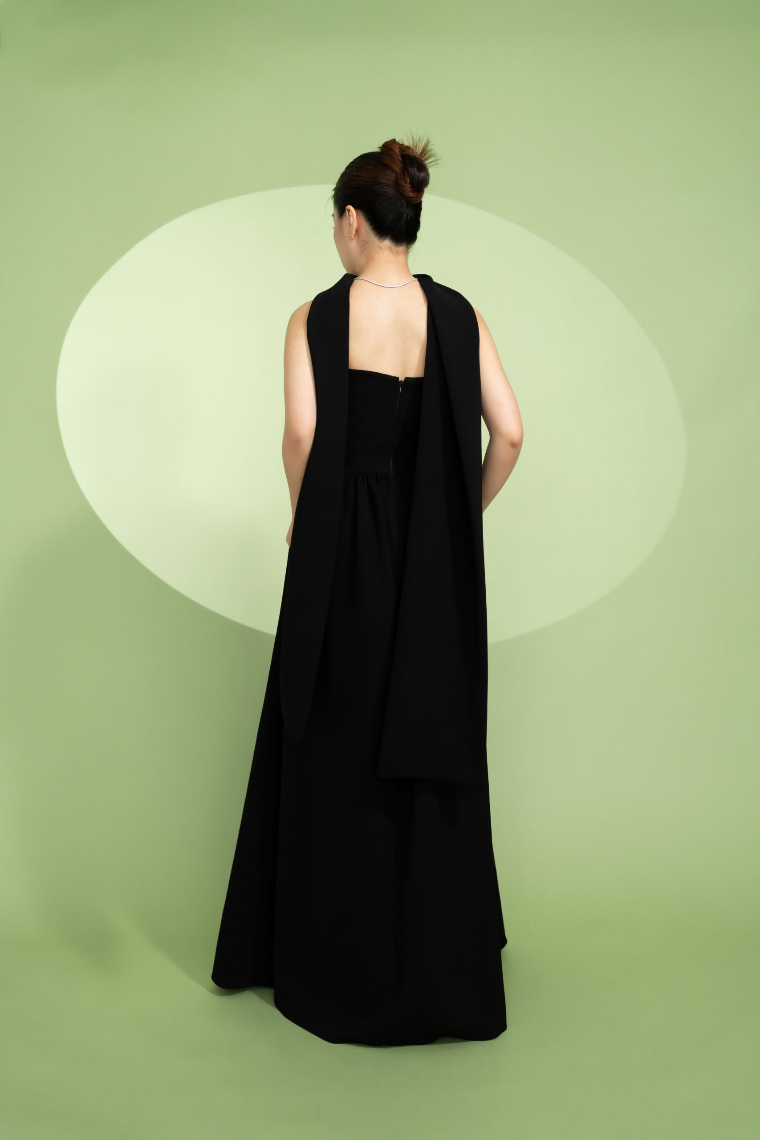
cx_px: 380
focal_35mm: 35
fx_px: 1108
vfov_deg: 54.4
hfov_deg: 37.9
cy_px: 570
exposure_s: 1/320
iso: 500
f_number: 2.8
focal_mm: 35
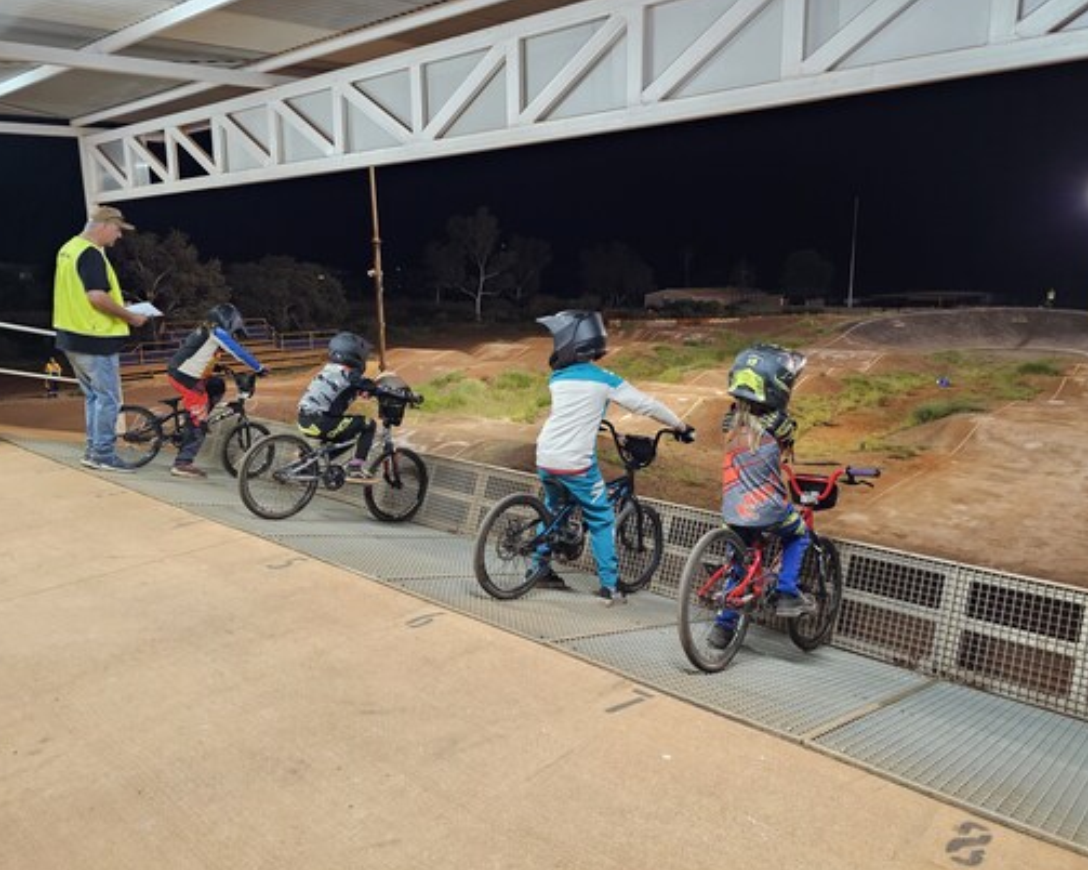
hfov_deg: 68.1
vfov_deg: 56.8
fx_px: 805
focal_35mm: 25
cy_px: 431
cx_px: 571
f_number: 1.7
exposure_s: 1/50
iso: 640
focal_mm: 6.3
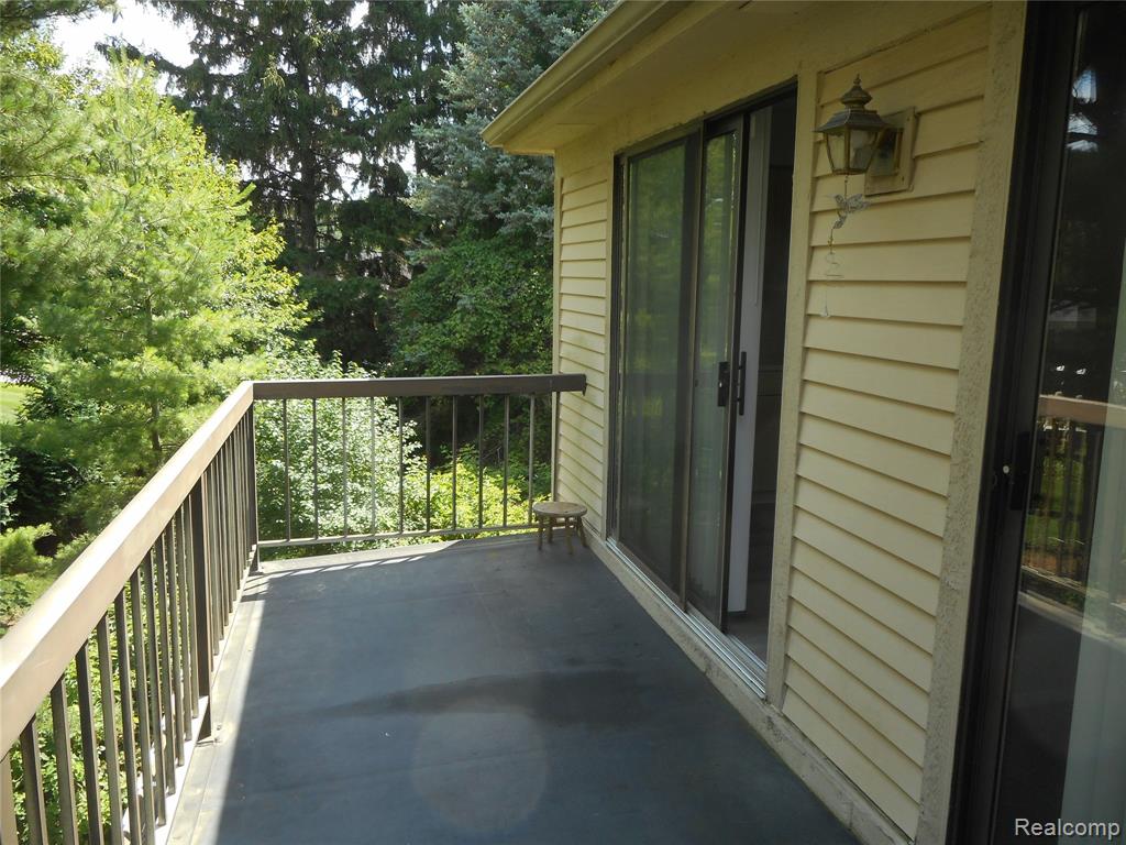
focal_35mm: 25
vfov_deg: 54.9
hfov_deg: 69.4
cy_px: 422
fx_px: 813
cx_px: 563
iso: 80
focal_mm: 4.5
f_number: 3.7
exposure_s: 1/125
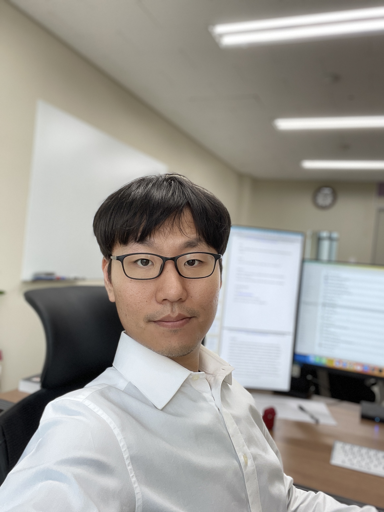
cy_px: 256
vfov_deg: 60.0
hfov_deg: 46.8
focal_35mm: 30
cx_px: 192
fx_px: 444
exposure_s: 1/60
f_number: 2.2
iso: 125
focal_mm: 2.71
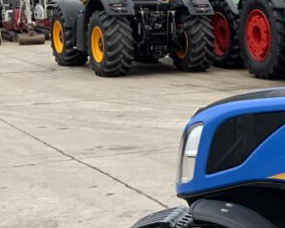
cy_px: 106
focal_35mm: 100
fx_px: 843
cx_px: 484
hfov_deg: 16.6
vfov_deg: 15.4
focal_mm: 3
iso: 16
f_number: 1.8
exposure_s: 1/442
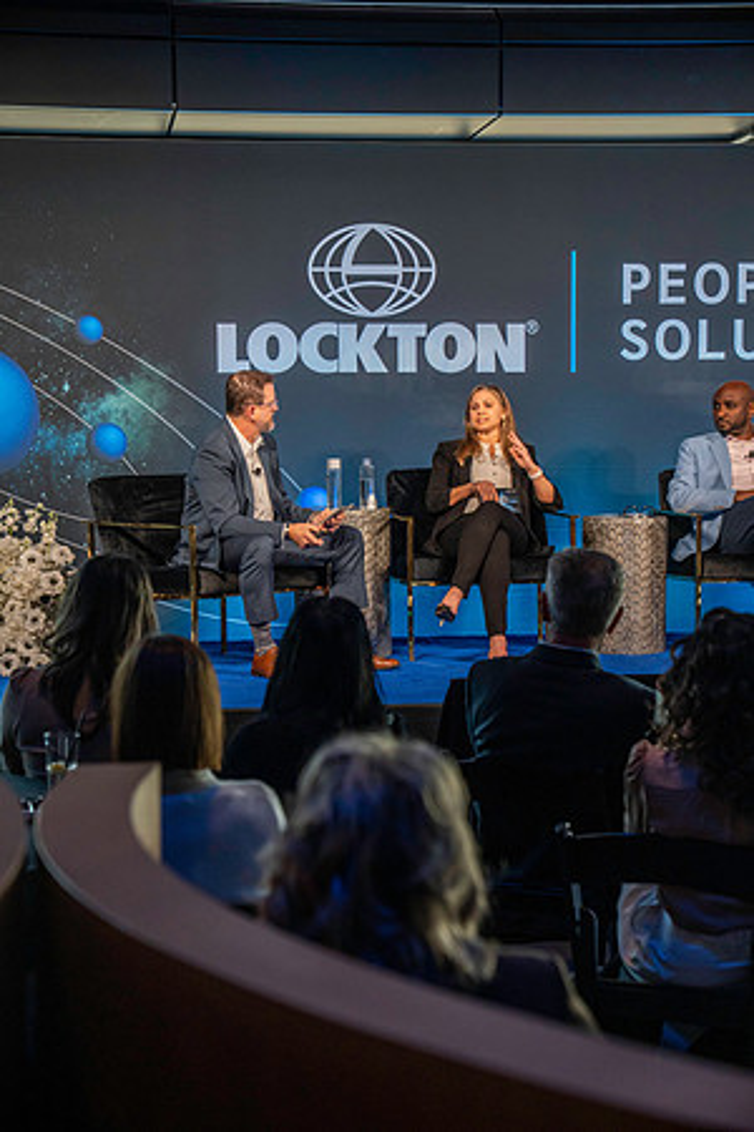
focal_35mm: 70
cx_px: 377
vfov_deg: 28.8
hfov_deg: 19.5
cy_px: 566
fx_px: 2199
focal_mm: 70
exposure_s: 1/200
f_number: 4.5
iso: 4000
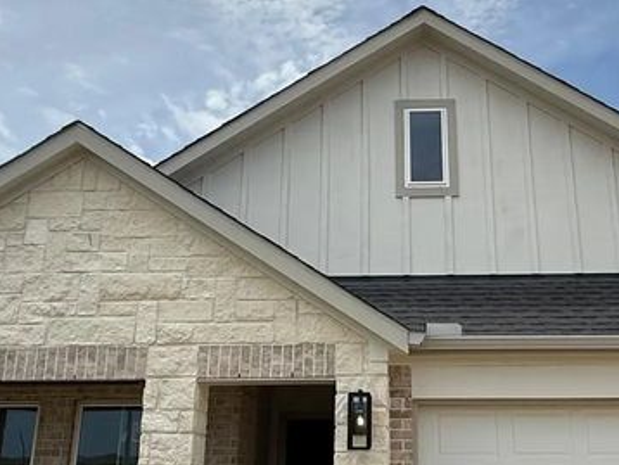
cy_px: 245
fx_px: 716
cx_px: 384
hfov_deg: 46.4
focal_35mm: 40
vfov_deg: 36.0
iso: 50
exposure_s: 1/3663
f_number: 2.2
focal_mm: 2.22
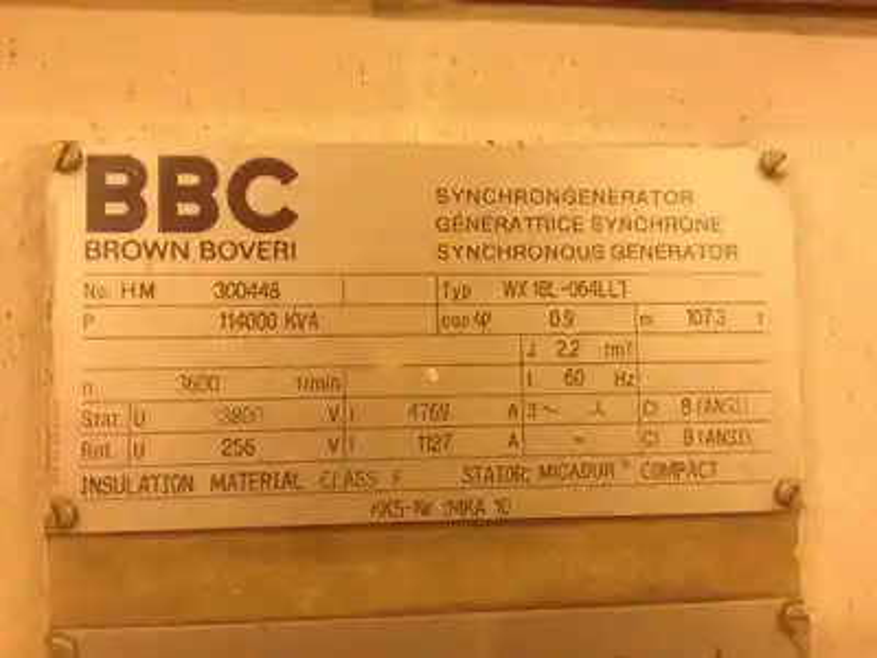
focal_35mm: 35
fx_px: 887
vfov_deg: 40.7
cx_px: 438
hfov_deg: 52.6
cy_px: 329
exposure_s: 1/20
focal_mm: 4.28
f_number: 2.4
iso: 320
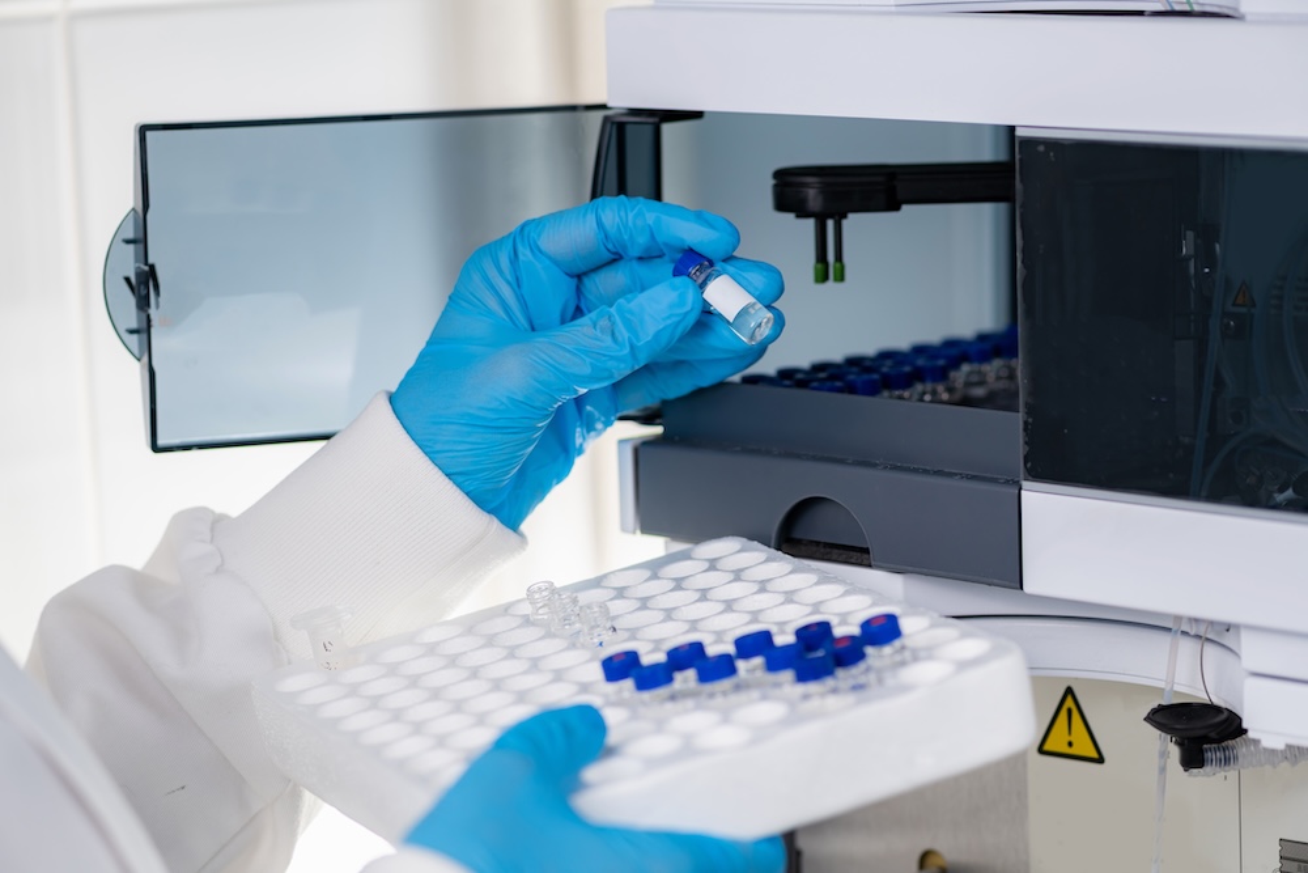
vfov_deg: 13.0
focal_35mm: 105
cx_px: 654
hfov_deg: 19.5
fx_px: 3815
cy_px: 436
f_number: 5
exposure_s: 1/200
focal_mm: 105
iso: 125
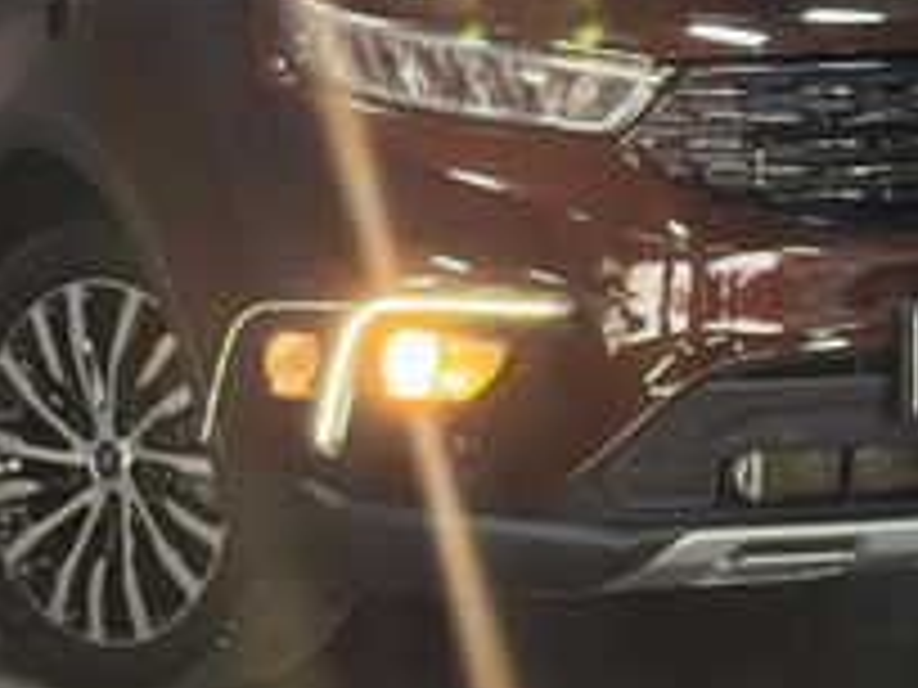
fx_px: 2944
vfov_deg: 13.3
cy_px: 189
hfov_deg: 17.7
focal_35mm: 111
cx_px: 472
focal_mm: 6.76
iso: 250
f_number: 1.78
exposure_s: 1/40
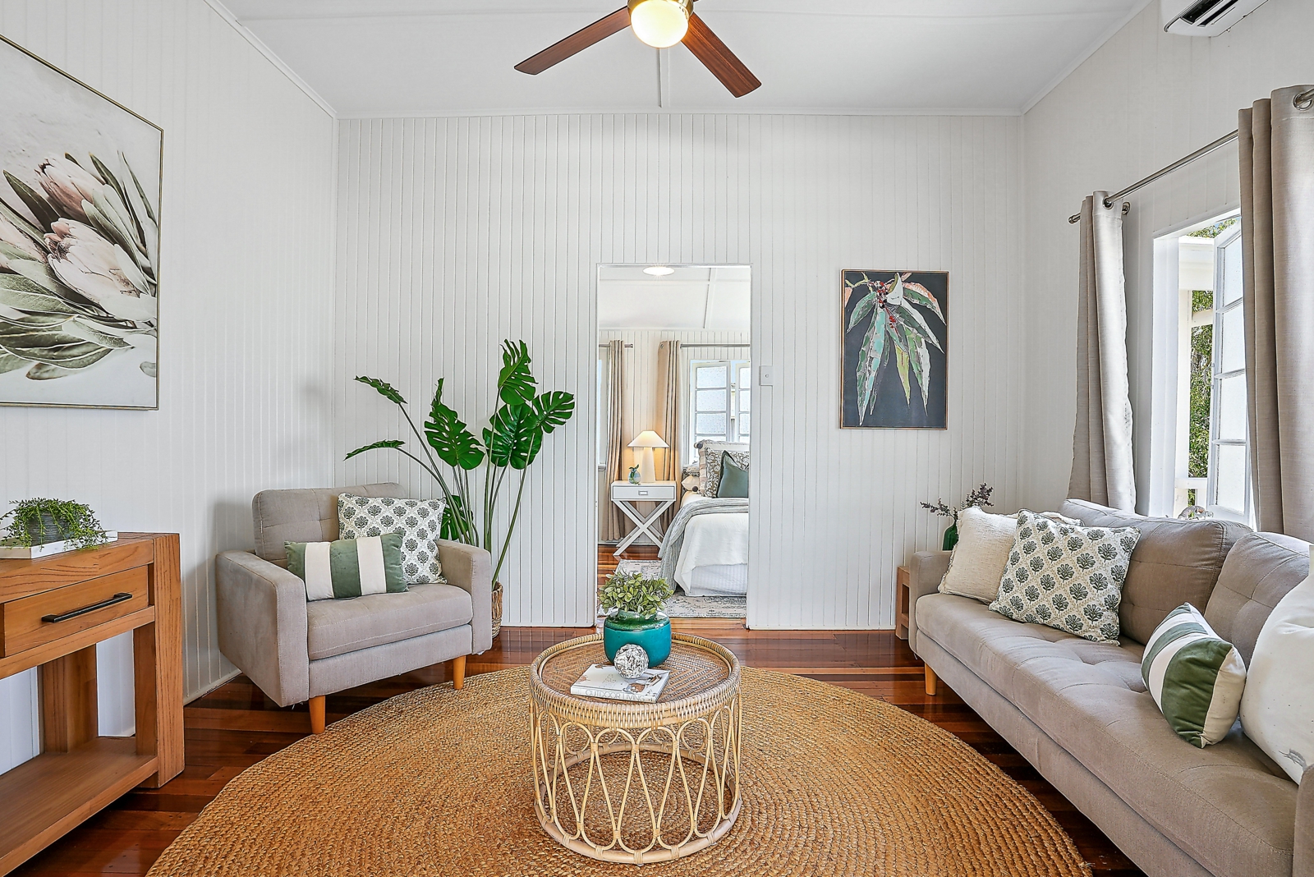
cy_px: 438
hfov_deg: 93.3
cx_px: 657
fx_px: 621
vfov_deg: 70.5
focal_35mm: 17
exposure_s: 1/10
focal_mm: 17
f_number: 11
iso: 200
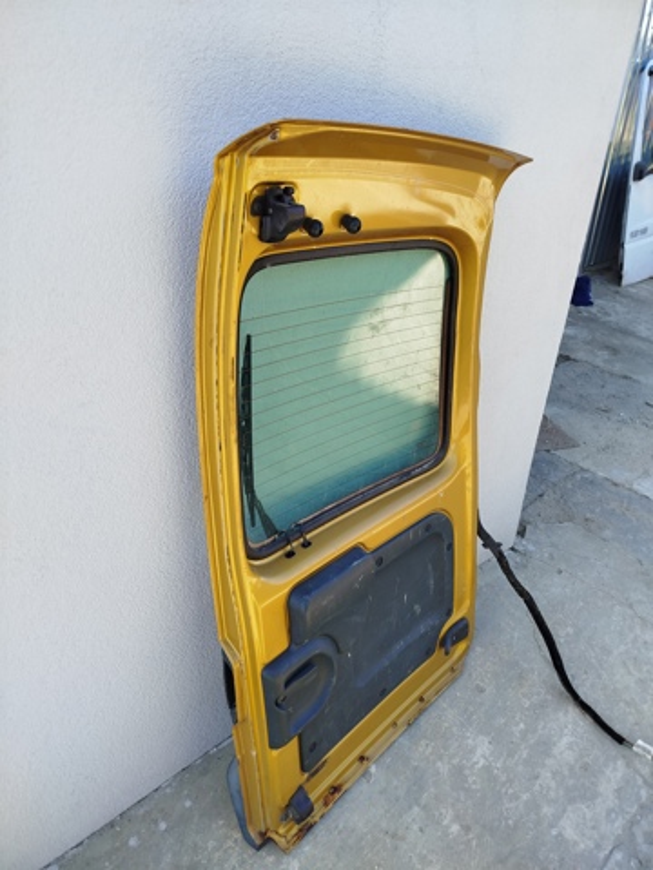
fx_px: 604
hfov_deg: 56.8
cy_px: 435
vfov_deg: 71.6
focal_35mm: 24
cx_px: 326
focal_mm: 5.31
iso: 50
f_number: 1.7
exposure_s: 1/106
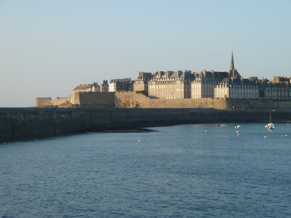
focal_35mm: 90
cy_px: 109
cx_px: 146
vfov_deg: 16.4
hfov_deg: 21.8
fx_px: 757
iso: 80
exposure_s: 1/250
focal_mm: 14.7
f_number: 4.3
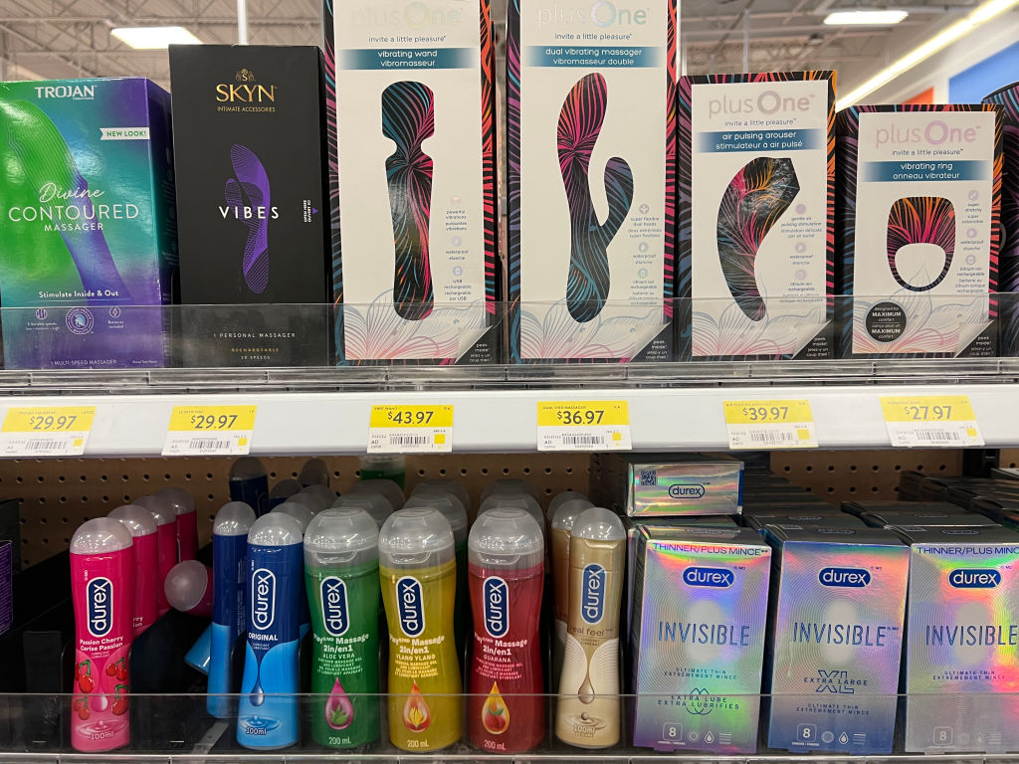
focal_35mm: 26
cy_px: 382
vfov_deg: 53.1
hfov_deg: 67.3
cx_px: 510
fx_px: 765
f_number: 1.5
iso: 100
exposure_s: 1/67
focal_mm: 5.7
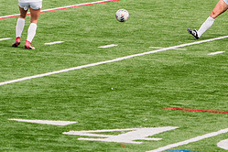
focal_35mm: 466
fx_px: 2951
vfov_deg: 2.9
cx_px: 223
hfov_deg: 4.4
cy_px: -16
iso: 400
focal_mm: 200
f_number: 5.6
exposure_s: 1/1600
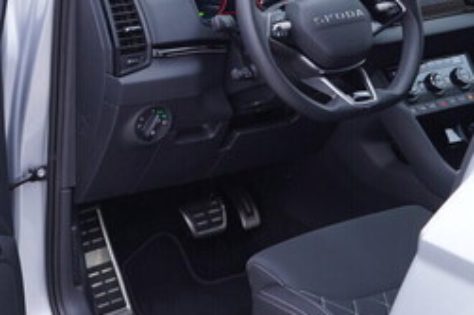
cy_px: 69
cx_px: 79
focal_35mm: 79
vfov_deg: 17.1
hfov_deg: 25.2
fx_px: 1039
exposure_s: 1/50
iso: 125
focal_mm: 24
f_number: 3.2
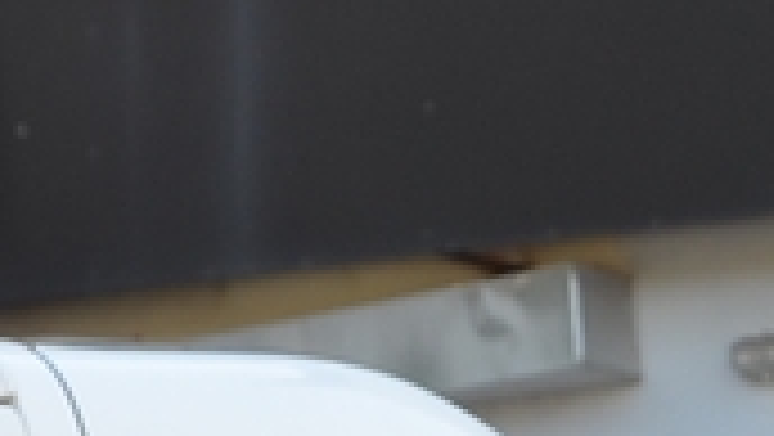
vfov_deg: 4.1
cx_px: 1575
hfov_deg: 7.3
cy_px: 1472
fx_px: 5832
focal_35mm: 284
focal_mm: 26
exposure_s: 1/125
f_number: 5.6
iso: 200
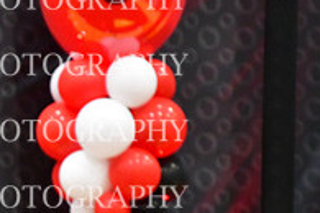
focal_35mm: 893
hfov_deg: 2.3
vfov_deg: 1.5
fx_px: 7937
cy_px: 296
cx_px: -49
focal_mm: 200
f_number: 3.2
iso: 5000
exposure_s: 1/500
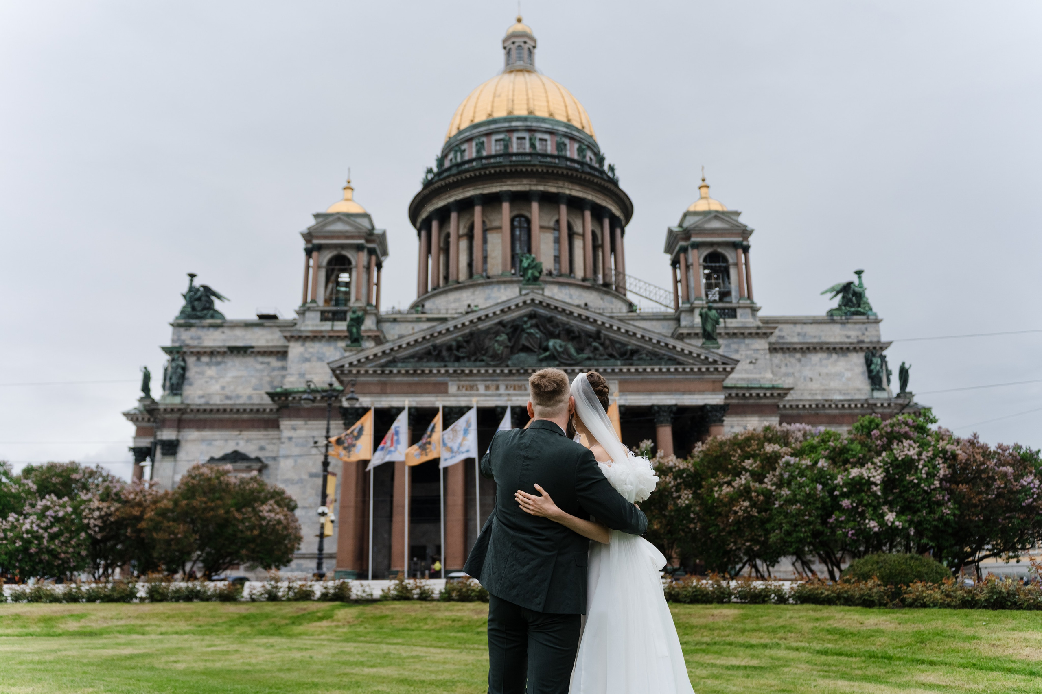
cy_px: 347
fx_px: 819
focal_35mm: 28
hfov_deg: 65.0
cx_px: 521
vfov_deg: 46.0
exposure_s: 1/1600
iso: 200
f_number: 2.8
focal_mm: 28
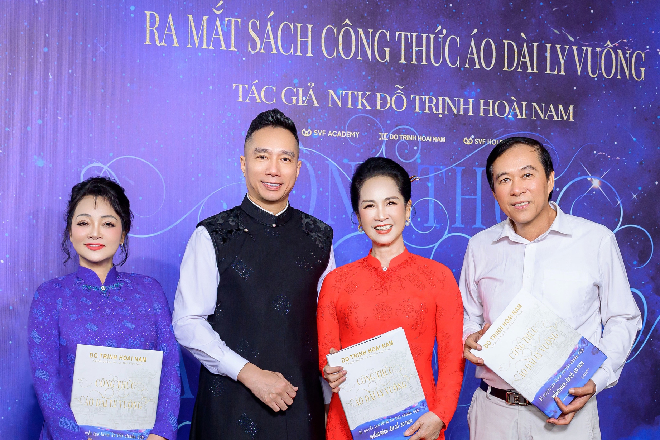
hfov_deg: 38.9
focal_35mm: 51
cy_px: 236
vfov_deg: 26.5
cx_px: 318
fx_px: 935
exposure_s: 1/200
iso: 500
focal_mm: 31.5
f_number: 4.5
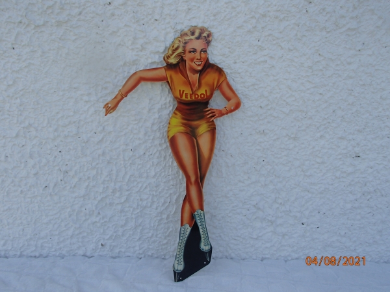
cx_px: 195
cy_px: 146
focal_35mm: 28
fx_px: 315
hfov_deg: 63.4
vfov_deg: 49.7
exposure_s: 1/400
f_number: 3.9
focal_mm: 5
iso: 100
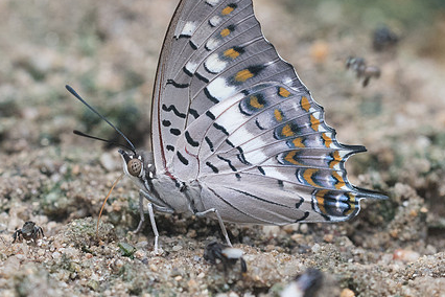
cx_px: 260
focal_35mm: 518
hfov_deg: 4.0
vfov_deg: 2.7
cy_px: 184
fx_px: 6403
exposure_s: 1/250
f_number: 6.3
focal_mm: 150
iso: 800
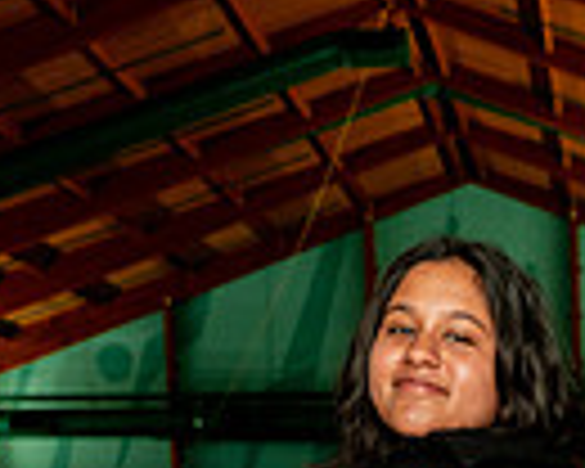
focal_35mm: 150
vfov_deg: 9.5
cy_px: 1008
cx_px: 652
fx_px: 2597
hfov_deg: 12.6
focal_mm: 46
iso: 800
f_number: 7.1
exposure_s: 1/200
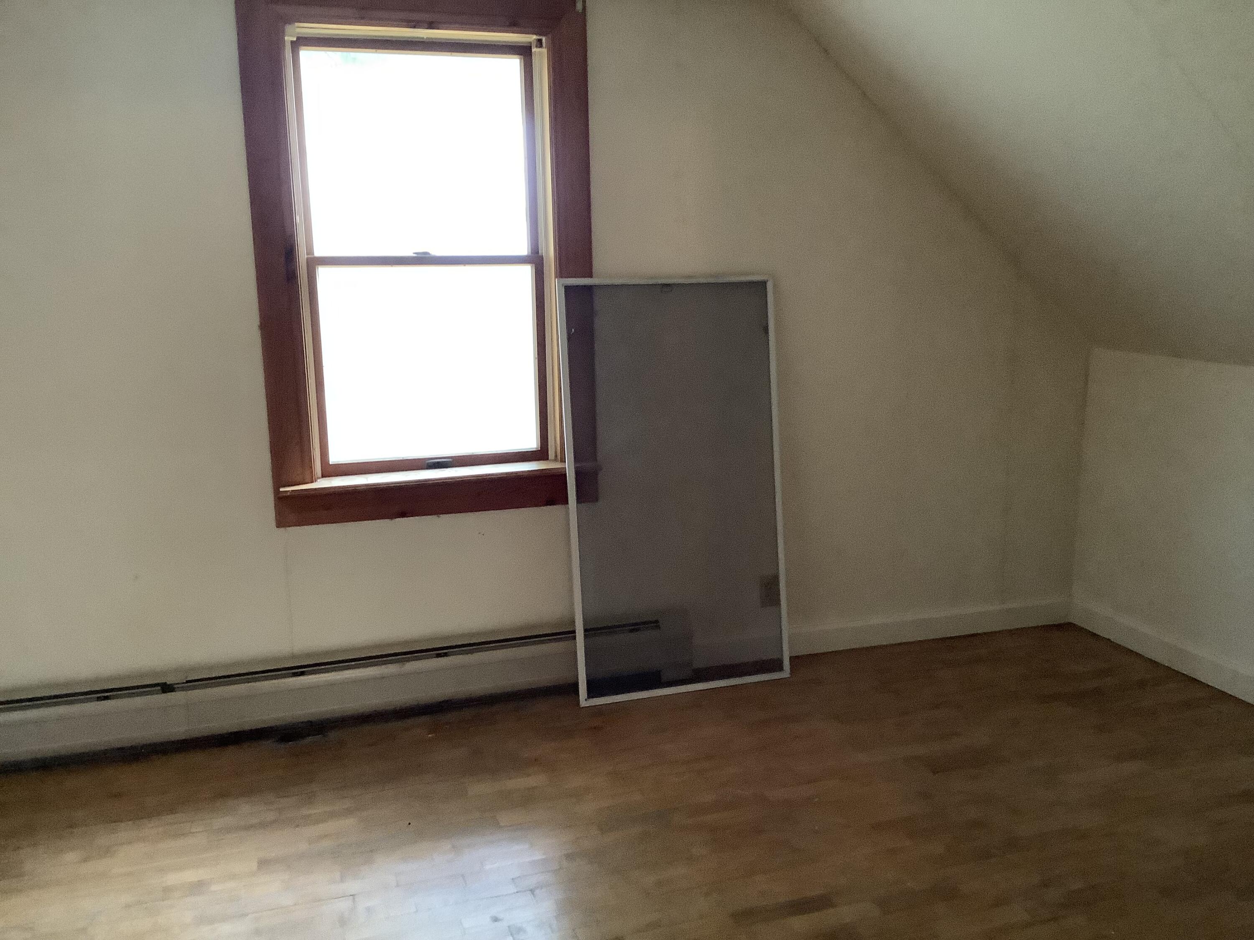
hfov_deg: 58.4
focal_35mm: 31
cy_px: 470
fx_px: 1123
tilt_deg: -11.4
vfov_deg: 45.4
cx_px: 627
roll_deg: -0.3
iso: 640
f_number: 2.4
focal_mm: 3.3
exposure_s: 1/30
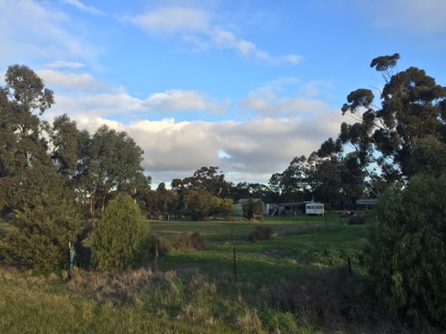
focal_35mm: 29
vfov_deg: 48.2
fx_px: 374
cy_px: 167
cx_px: 223
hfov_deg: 61.7
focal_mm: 4.15
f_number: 2.2
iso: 32
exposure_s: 1/573
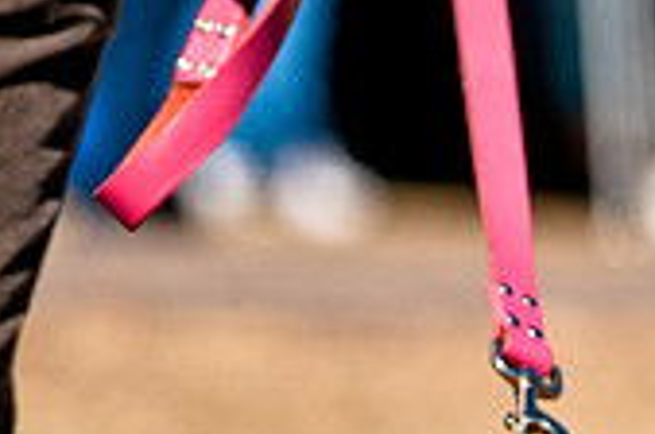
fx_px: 18668
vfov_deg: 1.3
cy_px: 672
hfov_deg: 2.0
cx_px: 620
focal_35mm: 1028
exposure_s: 1/1600
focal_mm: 200
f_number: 5.6
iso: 200
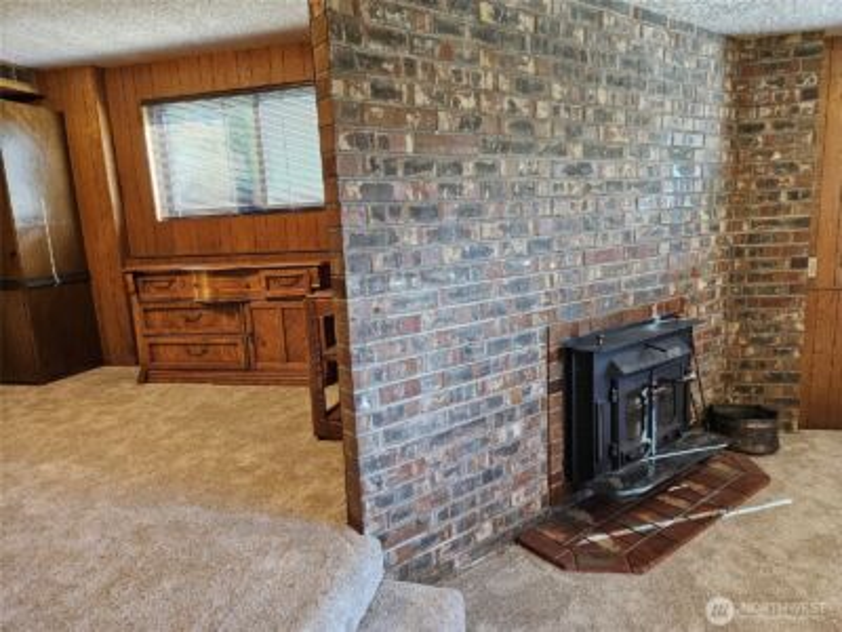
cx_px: 421
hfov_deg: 73.9
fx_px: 559
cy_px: 316
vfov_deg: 58.9
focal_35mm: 23
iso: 1000
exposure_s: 1/120
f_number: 1.8
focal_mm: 5.4
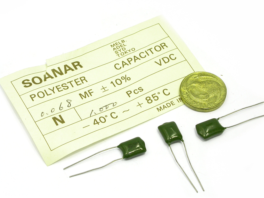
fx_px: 854
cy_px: 99
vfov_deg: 13.2
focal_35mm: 112
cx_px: 132
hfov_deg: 17.6
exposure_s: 1/13.6
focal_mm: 23.3
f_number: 6
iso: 100
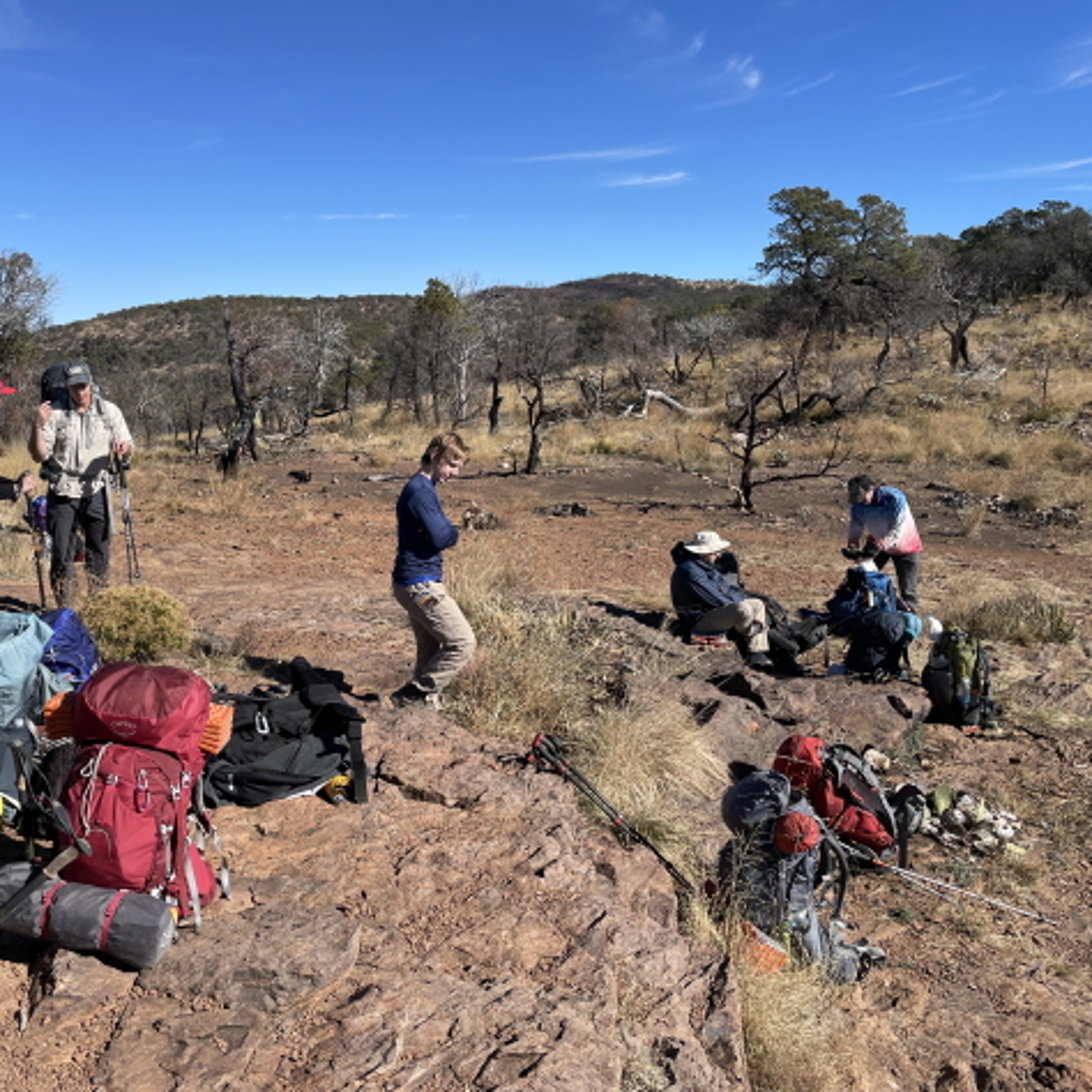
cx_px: 362
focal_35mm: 31
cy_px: 548
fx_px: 1106
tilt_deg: -9.0
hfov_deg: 51.5
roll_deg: +1.7
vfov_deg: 52.5
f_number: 1.6
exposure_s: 1/3401
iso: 32
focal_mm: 4.2
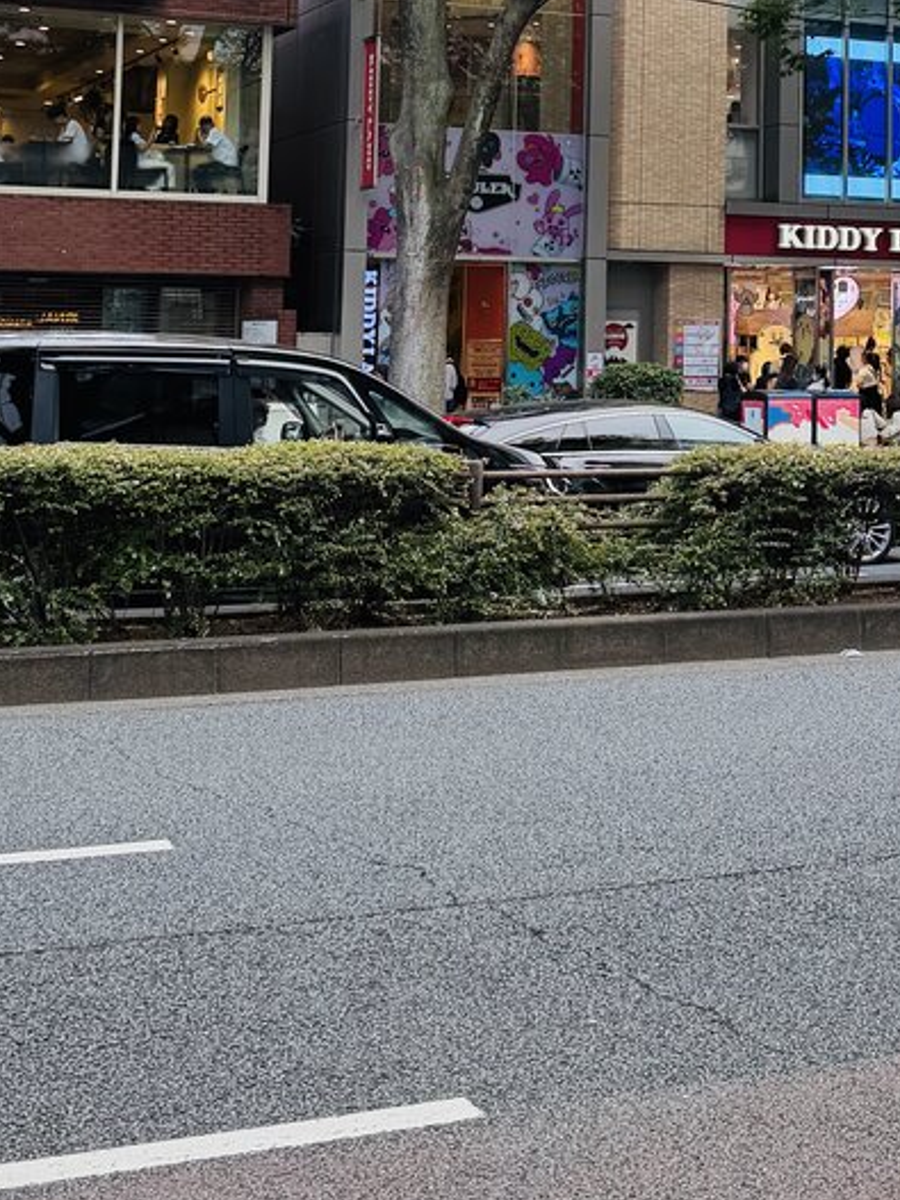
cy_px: 166
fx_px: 2254
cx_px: 842
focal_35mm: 65
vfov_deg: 28.9
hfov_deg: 22.0
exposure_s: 1/273
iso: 80
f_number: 1.78
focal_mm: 6.76
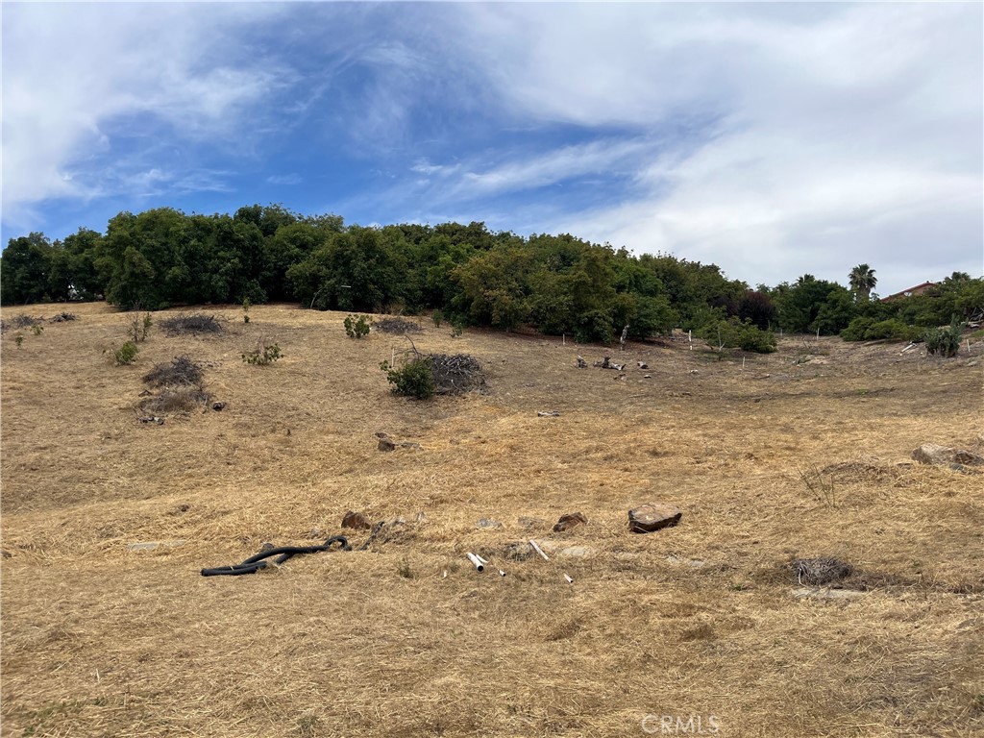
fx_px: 739
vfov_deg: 53.1
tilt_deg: +3.8
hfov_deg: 67.3
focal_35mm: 26
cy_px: 369
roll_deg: +0.1
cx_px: 492
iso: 50
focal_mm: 5.1
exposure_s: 1/5076
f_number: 1.6
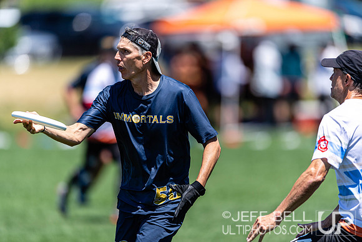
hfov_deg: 5.2
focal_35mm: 400
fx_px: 4023
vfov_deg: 3.4
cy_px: 121
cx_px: 181
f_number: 2.8
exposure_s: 1/2000
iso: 100
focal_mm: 400
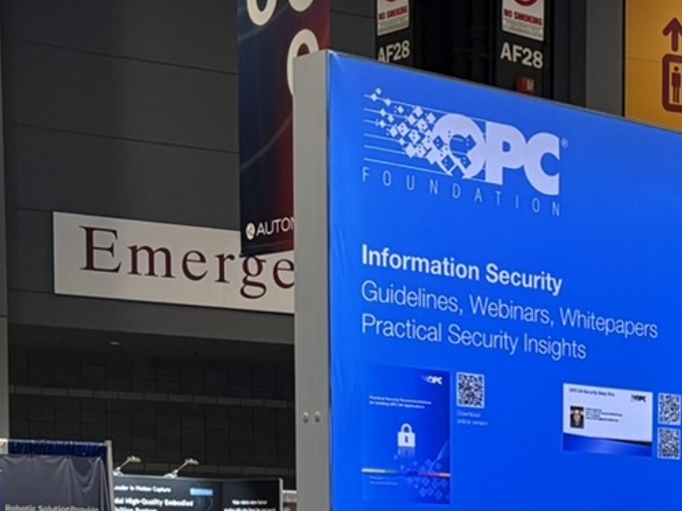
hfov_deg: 18.8
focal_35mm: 100
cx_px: 780
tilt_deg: -5.3
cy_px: 739
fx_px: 1970
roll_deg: -0.4
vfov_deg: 14.0
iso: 125
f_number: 1.6
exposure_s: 1/121
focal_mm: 5.96
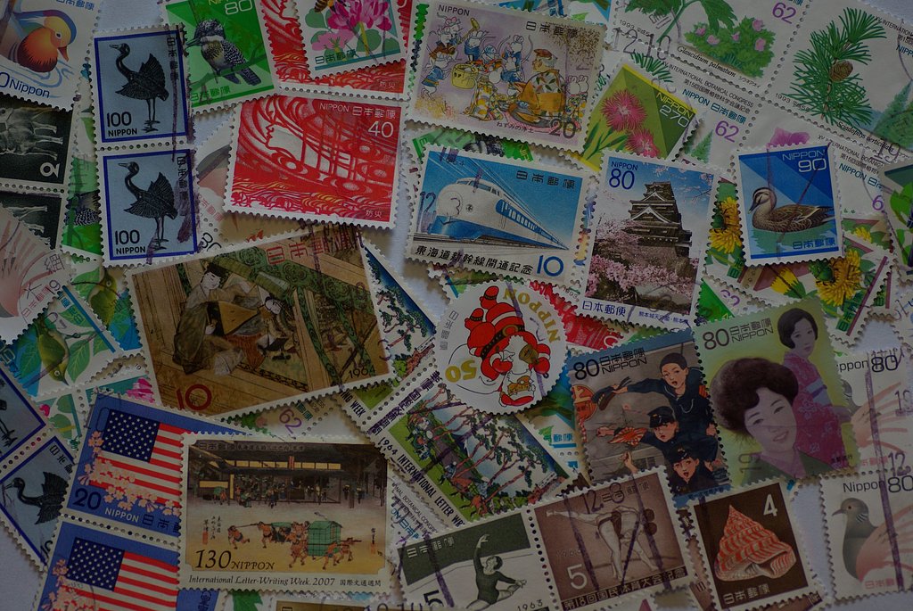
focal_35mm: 135
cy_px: 306
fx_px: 3427
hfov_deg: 15.2
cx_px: 456
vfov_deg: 10.2
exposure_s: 1/90
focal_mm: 90
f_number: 2.8
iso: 200
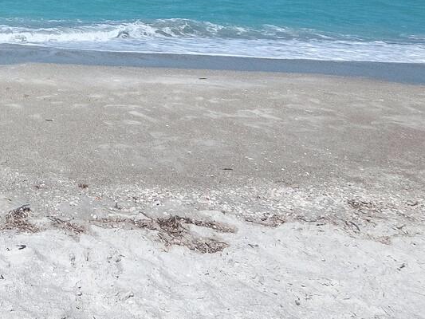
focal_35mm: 42
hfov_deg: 32.7
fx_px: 516
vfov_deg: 29.5
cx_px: -135
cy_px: -65
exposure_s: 1/2000
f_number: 8
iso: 400
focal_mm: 7
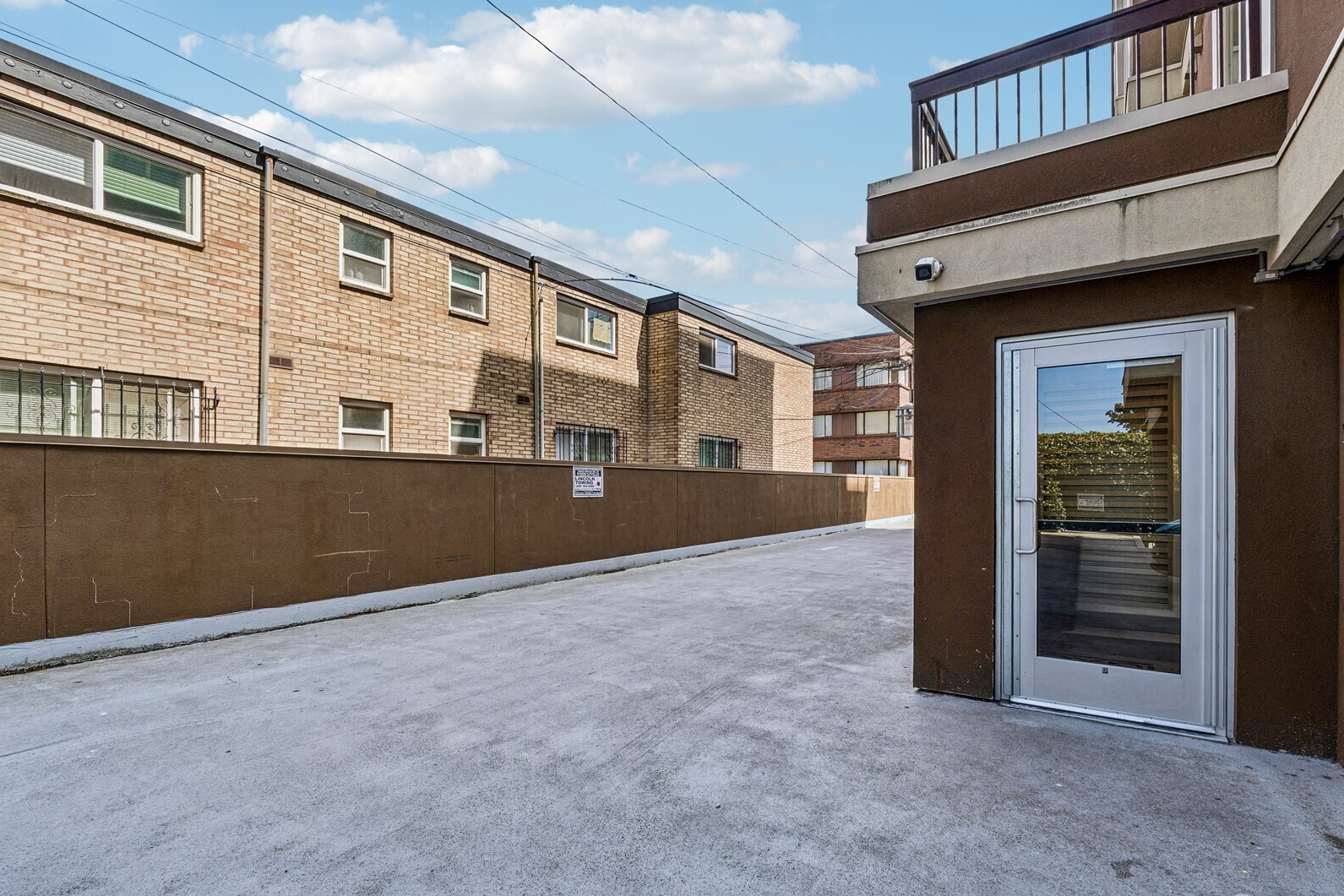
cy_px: 470
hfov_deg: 93.8
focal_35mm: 17
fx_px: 627
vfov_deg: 71.0
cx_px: 711
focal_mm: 10.5
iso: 100
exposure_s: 1/60
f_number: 9
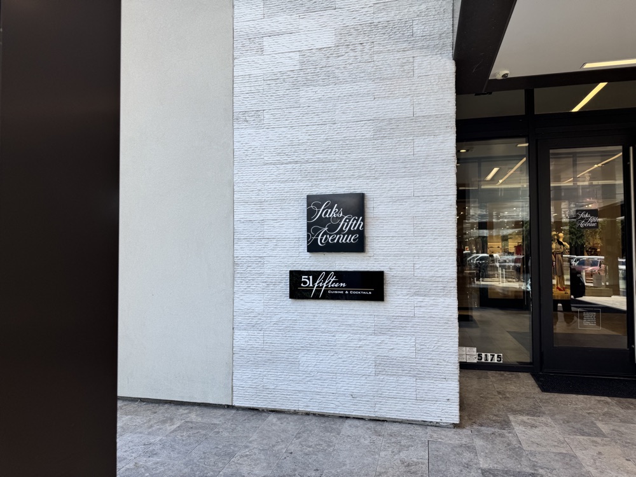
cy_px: 238
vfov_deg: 56.8
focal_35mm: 24
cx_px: 318
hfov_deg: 71.6
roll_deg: +0.3
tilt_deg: +1.2
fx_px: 441
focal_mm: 6.76
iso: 80
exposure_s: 1/802
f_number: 1.78
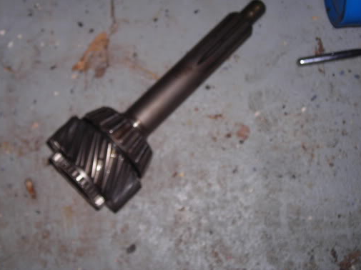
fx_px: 542
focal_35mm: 52
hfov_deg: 36.8
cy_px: 102
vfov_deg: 27.9
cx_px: 152
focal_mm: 6.8
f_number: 6.6
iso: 50
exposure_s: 1/60.1
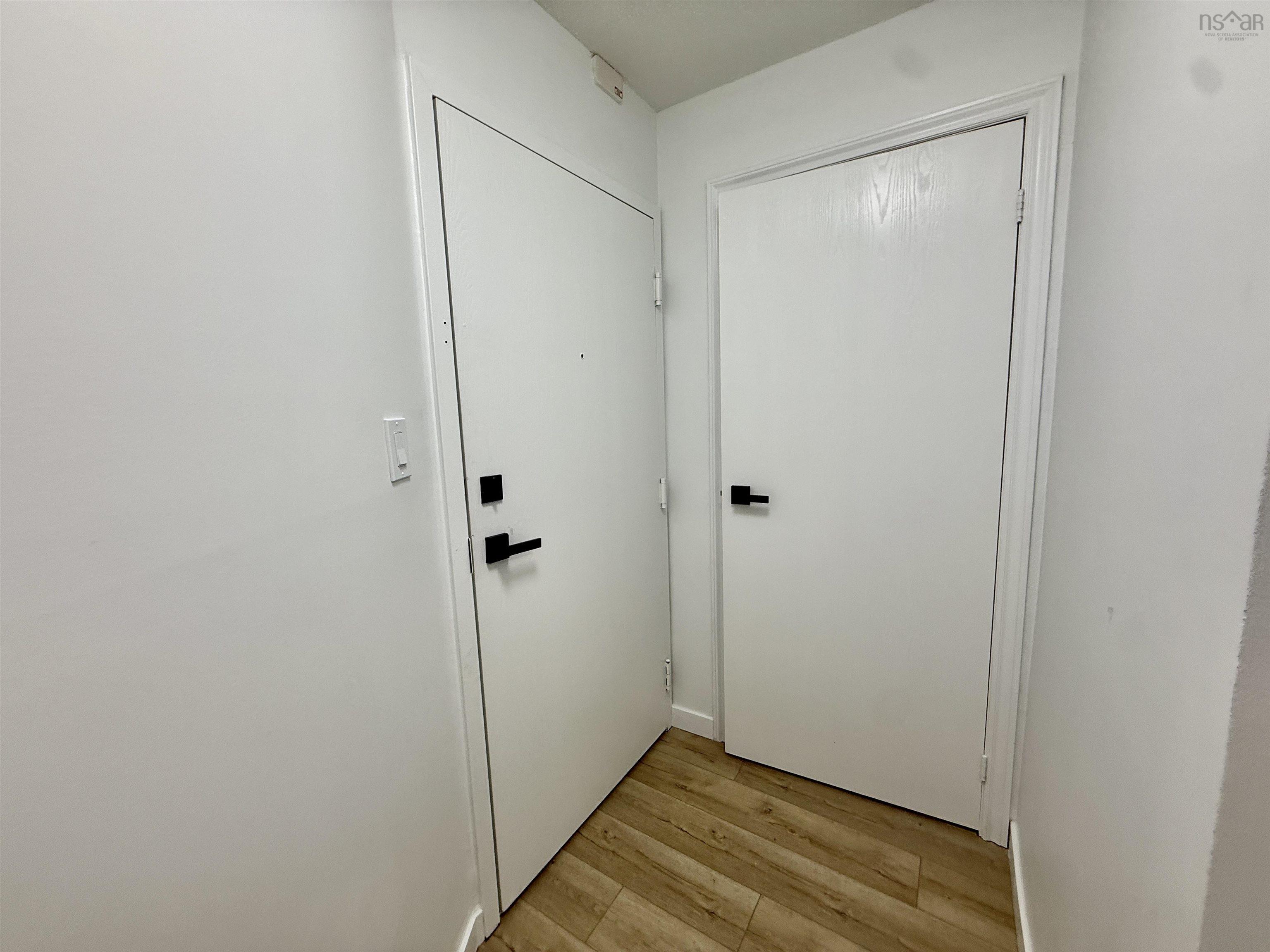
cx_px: 635
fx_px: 514
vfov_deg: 85.7
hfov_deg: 102.1
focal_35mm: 14
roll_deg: +0.1
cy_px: 476
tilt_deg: -8.2
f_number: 2.2
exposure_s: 1/120
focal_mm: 2.22
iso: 100
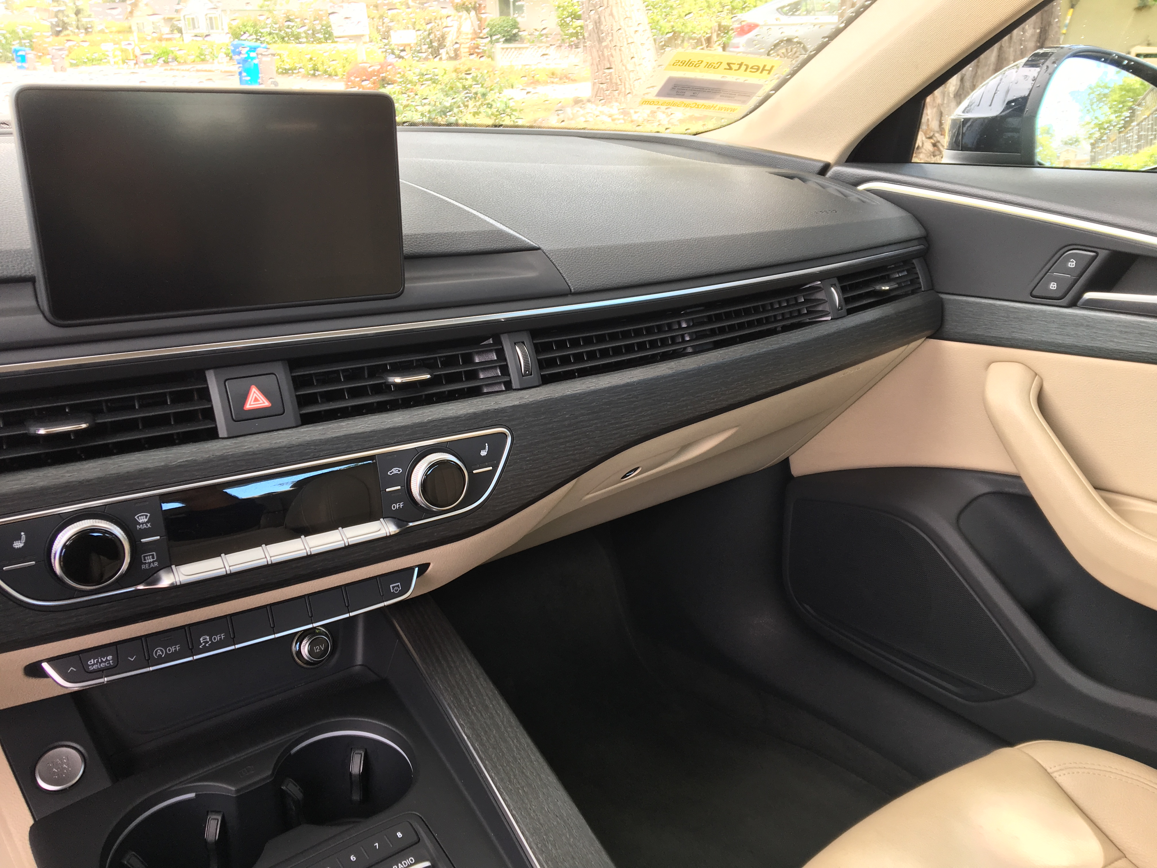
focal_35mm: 29
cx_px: 578
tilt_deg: -22.9
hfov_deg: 61.7
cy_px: 434
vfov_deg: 48.2
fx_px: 969
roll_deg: +0.6
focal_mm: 4.15
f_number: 2.2
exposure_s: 1/40
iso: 25
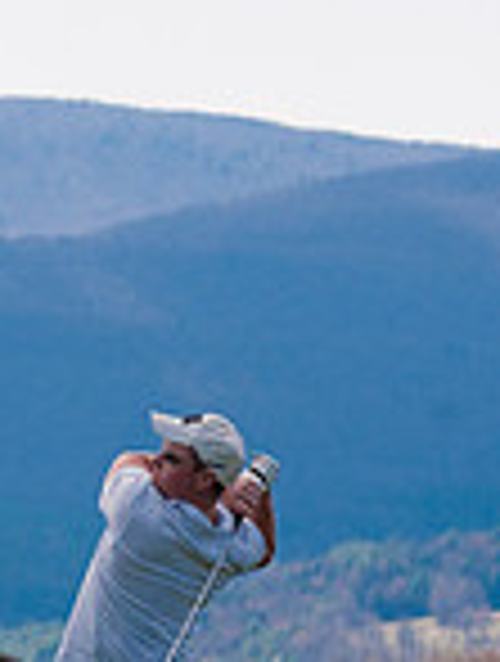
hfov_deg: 2.8
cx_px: -56
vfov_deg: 3.7
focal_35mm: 528
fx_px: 10125
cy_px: 203
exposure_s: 1/400
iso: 100
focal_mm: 120
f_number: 7.1
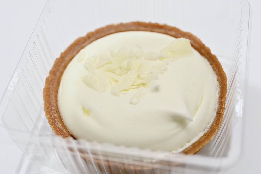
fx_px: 435
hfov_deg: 33.4
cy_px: 87
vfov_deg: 22.6
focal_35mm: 60
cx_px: 130
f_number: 8
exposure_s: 1/160
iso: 4000
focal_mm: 60
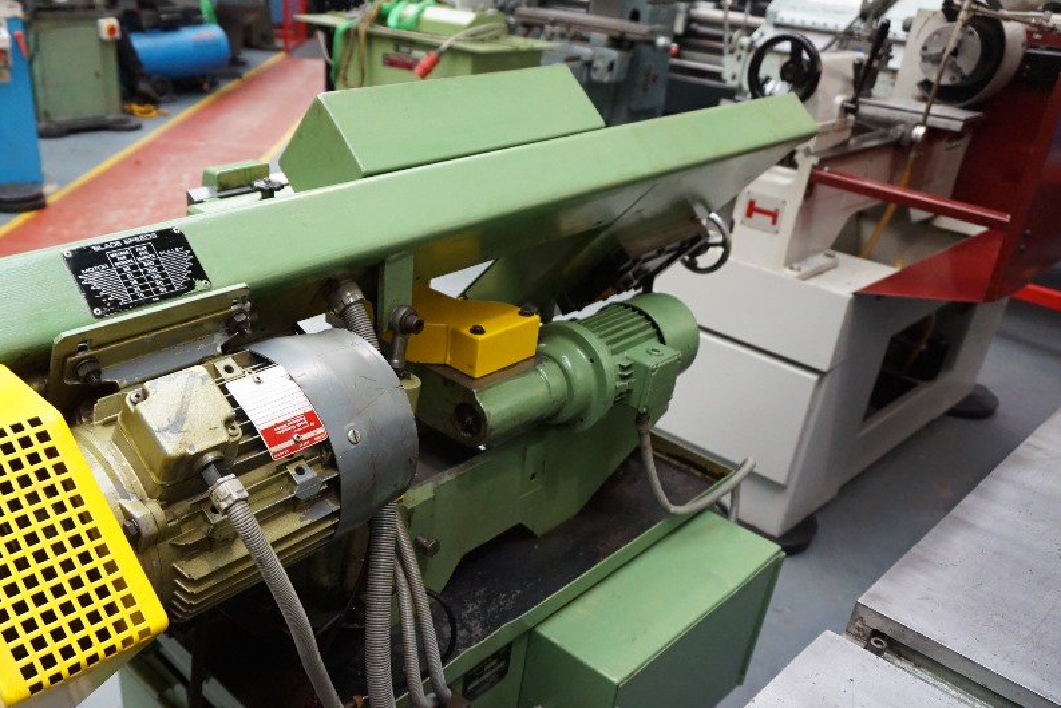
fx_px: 914
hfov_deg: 59.5
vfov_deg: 42.1
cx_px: 400
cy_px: 436
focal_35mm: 31
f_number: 3.5
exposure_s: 1/160
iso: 1600
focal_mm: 16
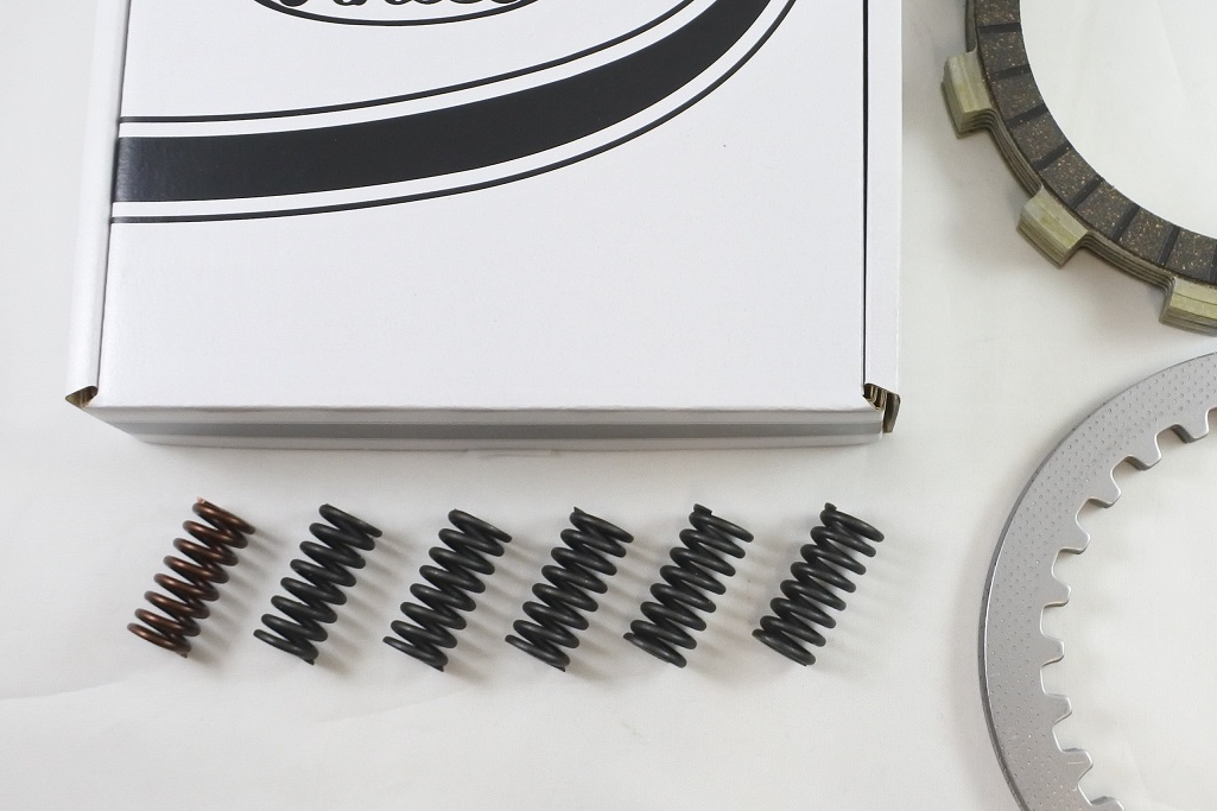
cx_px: 999
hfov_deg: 41.5
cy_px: 318
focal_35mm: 45
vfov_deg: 29.8
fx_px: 1521
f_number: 3.5
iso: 400
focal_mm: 10
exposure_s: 1/160
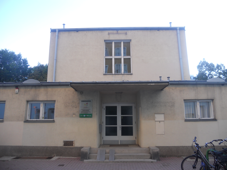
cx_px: 114
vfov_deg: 51.4
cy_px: 85
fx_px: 177
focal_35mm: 27
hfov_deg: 65.3
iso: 80
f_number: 3.2
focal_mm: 4.9
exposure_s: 1/60
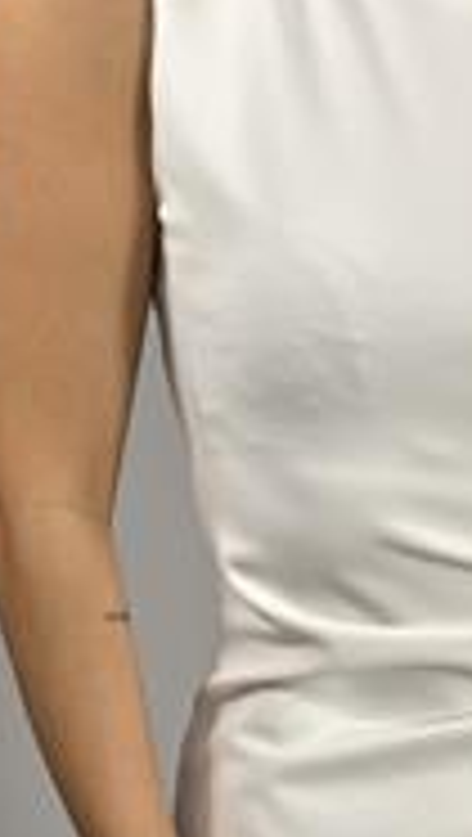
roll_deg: +0.8
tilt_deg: -40.5
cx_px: 297
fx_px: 2574
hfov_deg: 10.5
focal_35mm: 116
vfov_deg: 18.1
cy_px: 808
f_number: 1.78
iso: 64
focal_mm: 6.86
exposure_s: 1/155
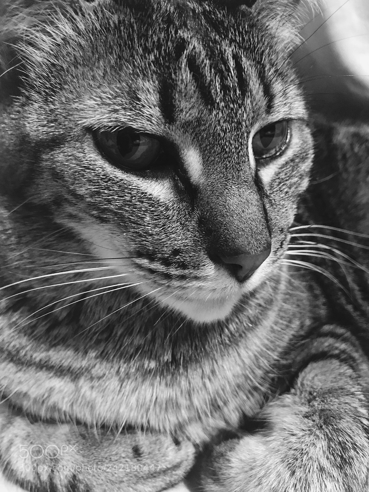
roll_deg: +6.9
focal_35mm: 28
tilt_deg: -24.9
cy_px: 246
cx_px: 184
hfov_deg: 49.7
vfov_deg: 63.4
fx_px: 398
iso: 100
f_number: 1.8
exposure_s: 1/5
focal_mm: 3.99
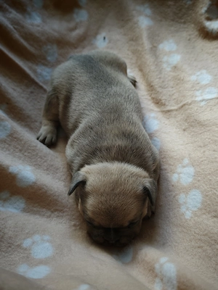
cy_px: 145
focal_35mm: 35
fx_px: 294
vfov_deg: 52.6
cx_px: 109
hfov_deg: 40.7
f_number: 1.67
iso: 50
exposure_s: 1/100
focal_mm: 8.71
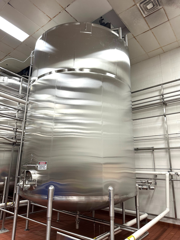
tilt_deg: +18.0
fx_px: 166
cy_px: 120
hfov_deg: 56.8
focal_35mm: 24
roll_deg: -1.1
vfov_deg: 71.6
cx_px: 90
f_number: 1.78
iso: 200
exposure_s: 1/121
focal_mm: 6.86
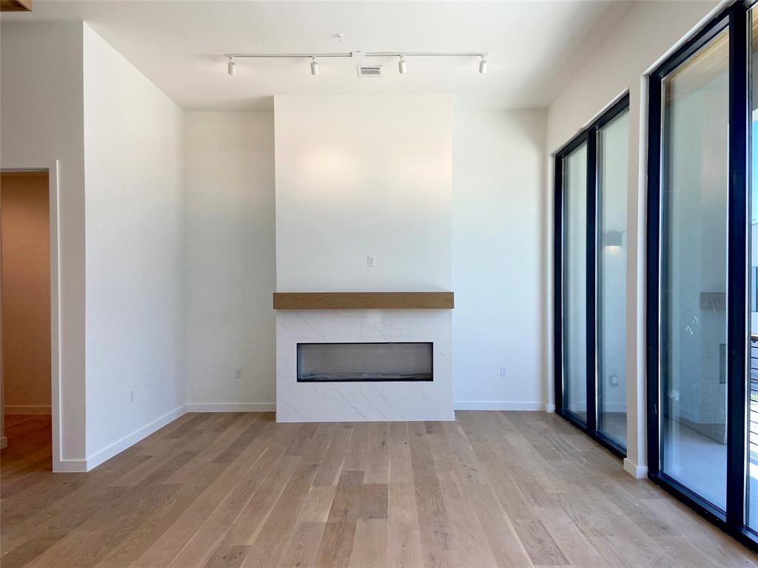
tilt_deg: -1.0
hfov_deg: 67.3
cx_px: 379
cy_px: 284
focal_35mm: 26
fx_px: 569
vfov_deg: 53.1
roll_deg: +0.1
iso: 32
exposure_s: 1/192
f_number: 1.8
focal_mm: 4.25
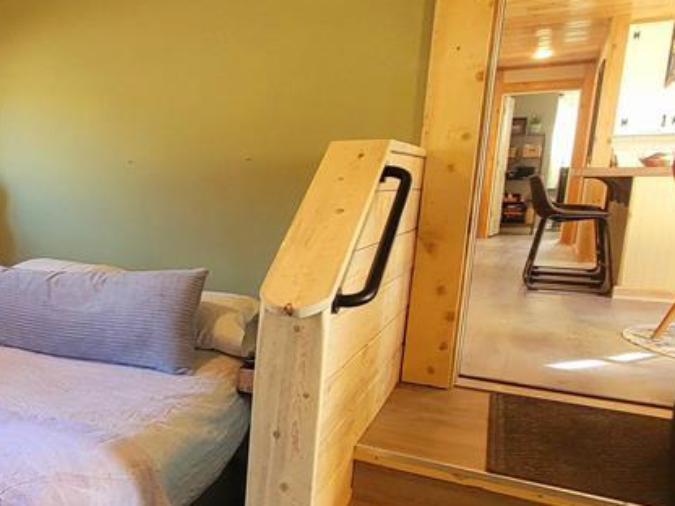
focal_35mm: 32
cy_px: 277
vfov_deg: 44.1
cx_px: -45
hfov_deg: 44.9
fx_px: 624
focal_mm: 2.2
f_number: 2.2
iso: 320
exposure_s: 1/40
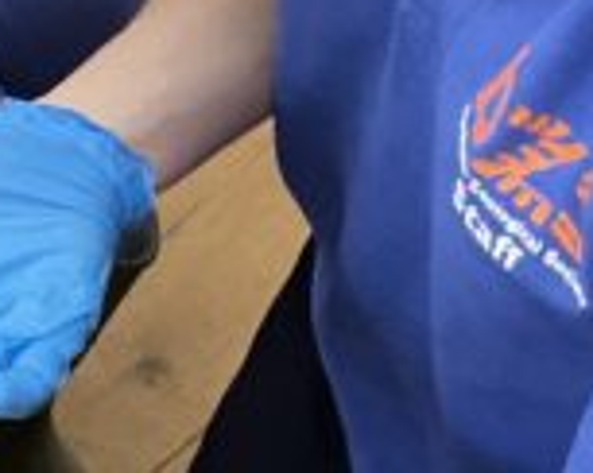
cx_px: -360
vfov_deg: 10.6
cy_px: -143
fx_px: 2489
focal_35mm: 142
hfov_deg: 12.7
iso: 160
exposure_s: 1/50
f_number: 1.8
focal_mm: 3
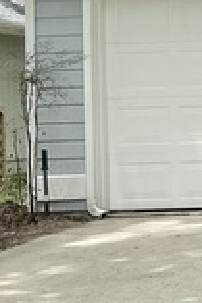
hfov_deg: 8.9
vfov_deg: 15.9
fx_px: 1075
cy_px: 58
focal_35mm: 128
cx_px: 592
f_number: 1.8
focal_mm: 3
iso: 25
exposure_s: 1/606
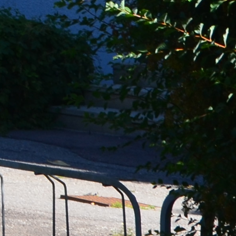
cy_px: -415
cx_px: -615
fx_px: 2785
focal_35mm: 361
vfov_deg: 4.7
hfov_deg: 4.5
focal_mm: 34
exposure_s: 1/125
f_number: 11
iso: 200
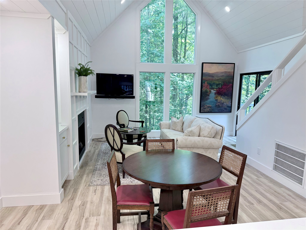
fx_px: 212
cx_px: 153
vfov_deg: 56.8
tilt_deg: -8.3
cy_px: 115
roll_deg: -0.7
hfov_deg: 71.6
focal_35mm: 24
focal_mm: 6.76
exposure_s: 1/120
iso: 160
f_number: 1.78
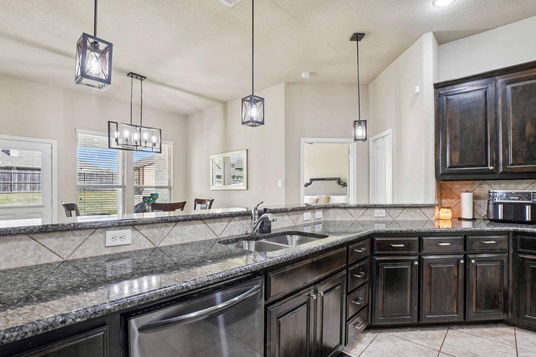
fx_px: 253
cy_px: 189
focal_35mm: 17
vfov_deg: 70.4
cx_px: 276
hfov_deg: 93.3
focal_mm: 10
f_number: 8
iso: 400
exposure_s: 1/13
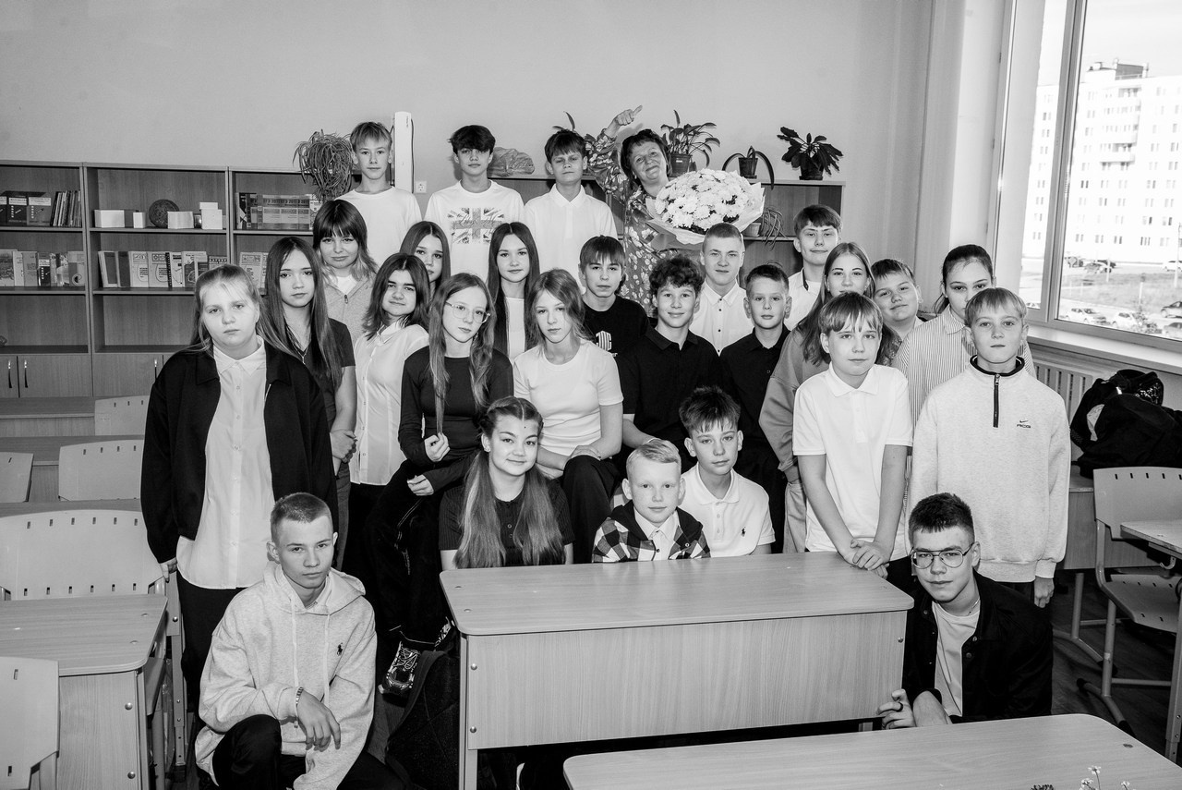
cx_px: 591
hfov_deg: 50.7
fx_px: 1248
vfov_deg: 35.1
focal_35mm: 38
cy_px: 395
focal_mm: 38
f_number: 7.1
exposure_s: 1/200
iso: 800
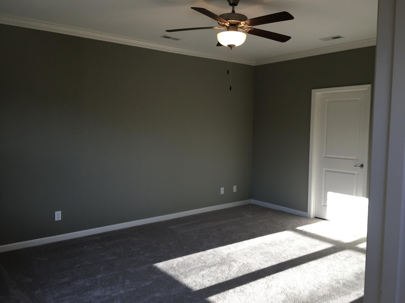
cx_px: 202
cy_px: 152
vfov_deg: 48.2
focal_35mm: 29
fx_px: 339
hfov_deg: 61.7
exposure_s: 1/120
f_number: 2.2
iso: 32
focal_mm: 4.15
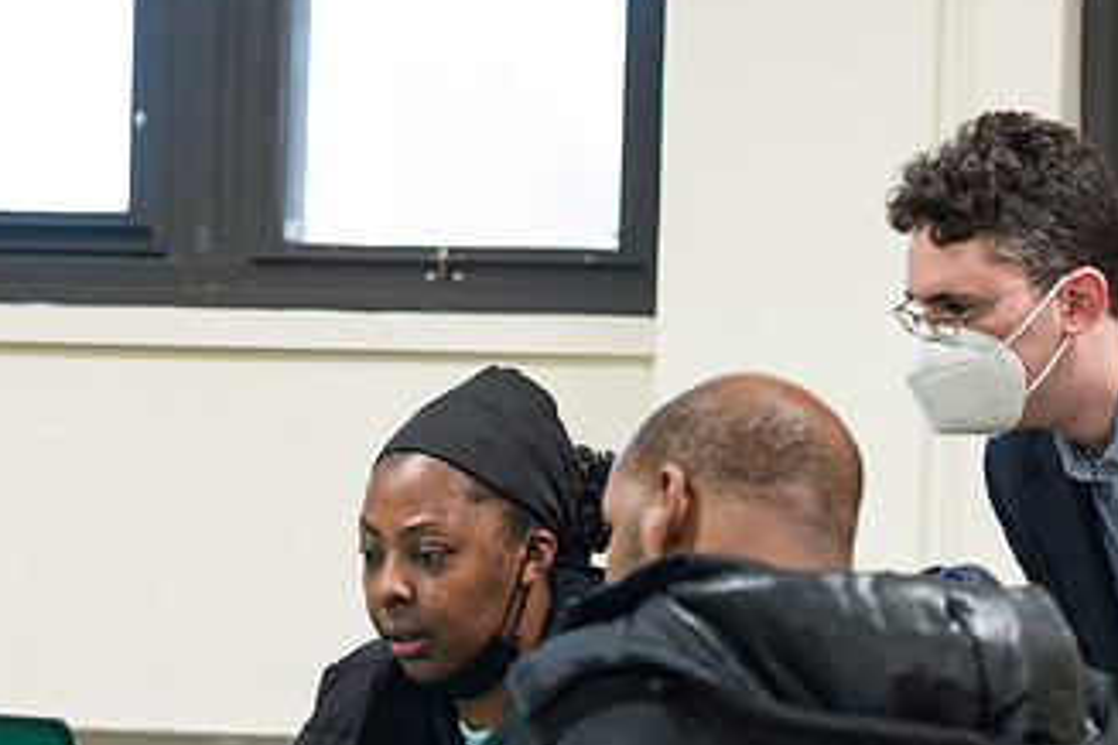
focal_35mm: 163
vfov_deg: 8.4
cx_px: 509
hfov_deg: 12.6
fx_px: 5062
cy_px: 584
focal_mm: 92
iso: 1600
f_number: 3.2
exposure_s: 1/200
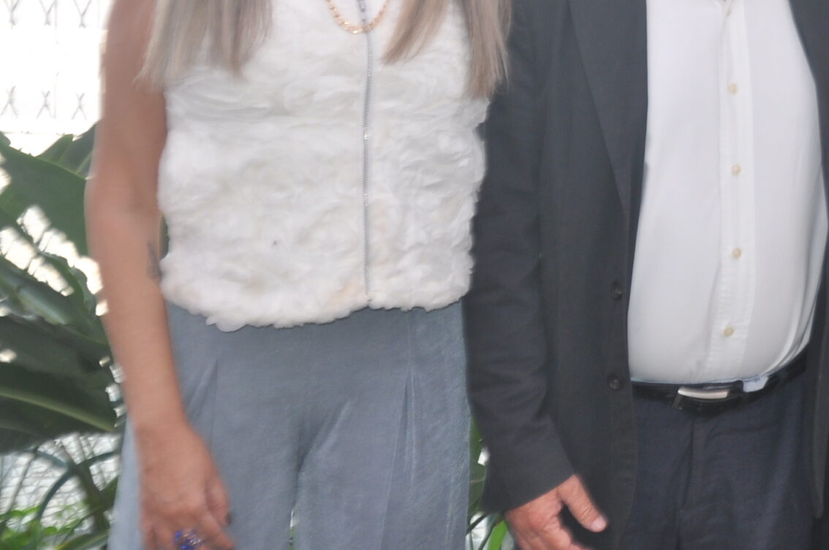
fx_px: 1636
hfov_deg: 27.1
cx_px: 795
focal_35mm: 71
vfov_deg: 18.7
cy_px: 42
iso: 200
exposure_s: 1/125
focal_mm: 21
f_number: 5.6
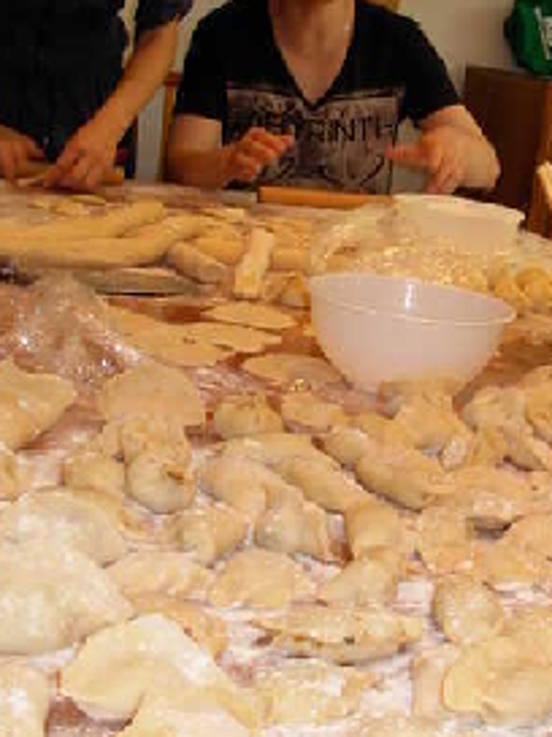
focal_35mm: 67
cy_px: 266
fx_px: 1425
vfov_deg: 28.8
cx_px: 354
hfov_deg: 21.9
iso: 79
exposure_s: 1/22.6
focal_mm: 6.3
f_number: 2.9
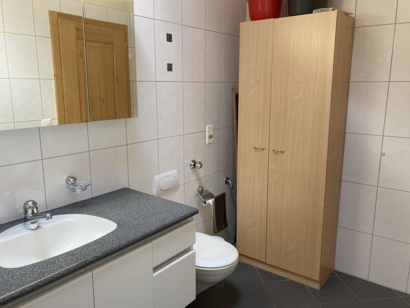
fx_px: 332
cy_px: 154
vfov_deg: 49.7
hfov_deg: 63.4
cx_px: 205
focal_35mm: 28
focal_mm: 3.99
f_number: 1.8
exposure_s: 1/50
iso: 80
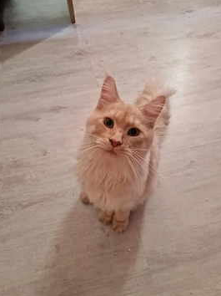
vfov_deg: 67.3
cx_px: 108
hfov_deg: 53.0
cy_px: 138
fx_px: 222
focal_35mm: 26
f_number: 1.8
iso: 800
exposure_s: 1/100
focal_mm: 5.4
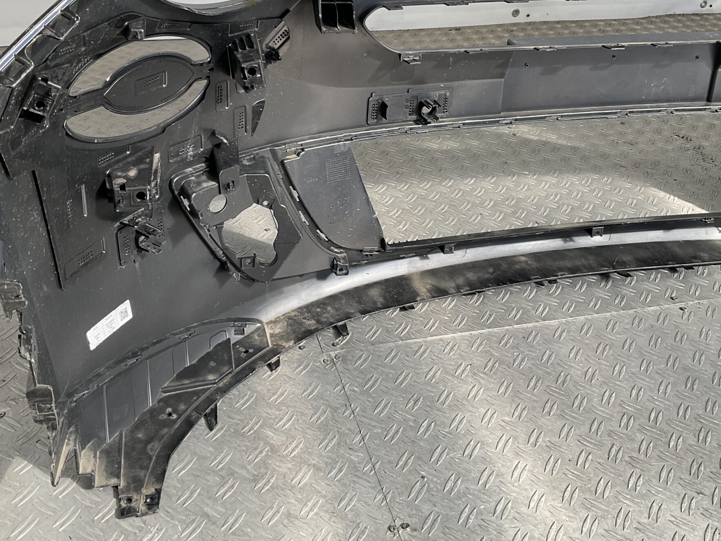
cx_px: 363
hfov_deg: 44.8
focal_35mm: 42
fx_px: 875
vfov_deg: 34.0
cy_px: 180
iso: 16
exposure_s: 1/284
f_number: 1.8
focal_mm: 3
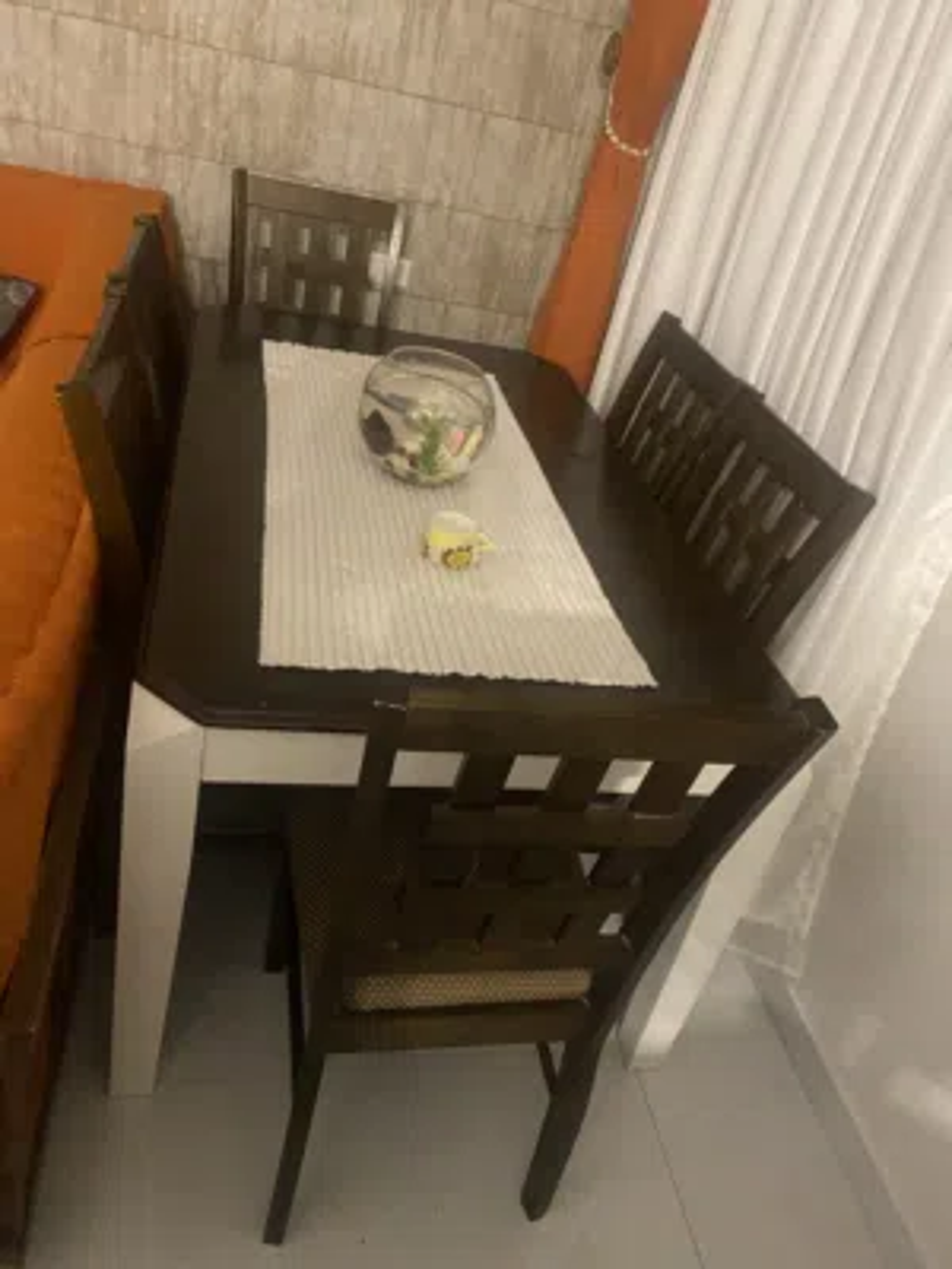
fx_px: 953
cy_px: 634
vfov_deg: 67.3
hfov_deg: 53.1
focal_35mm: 26
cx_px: 476
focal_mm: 4.25
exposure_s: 1/30
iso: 1000
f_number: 1.8
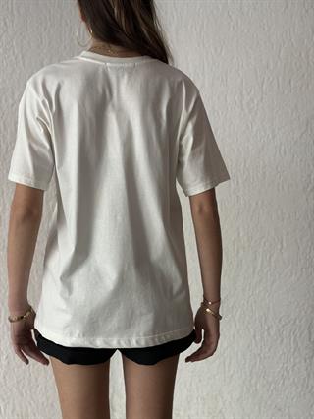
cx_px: 157
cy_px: 210
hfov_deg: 30.3
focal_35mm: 48
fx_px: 580
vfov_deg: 39.6
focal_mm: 6.86
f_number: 1.78
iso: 100
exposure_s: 1/144
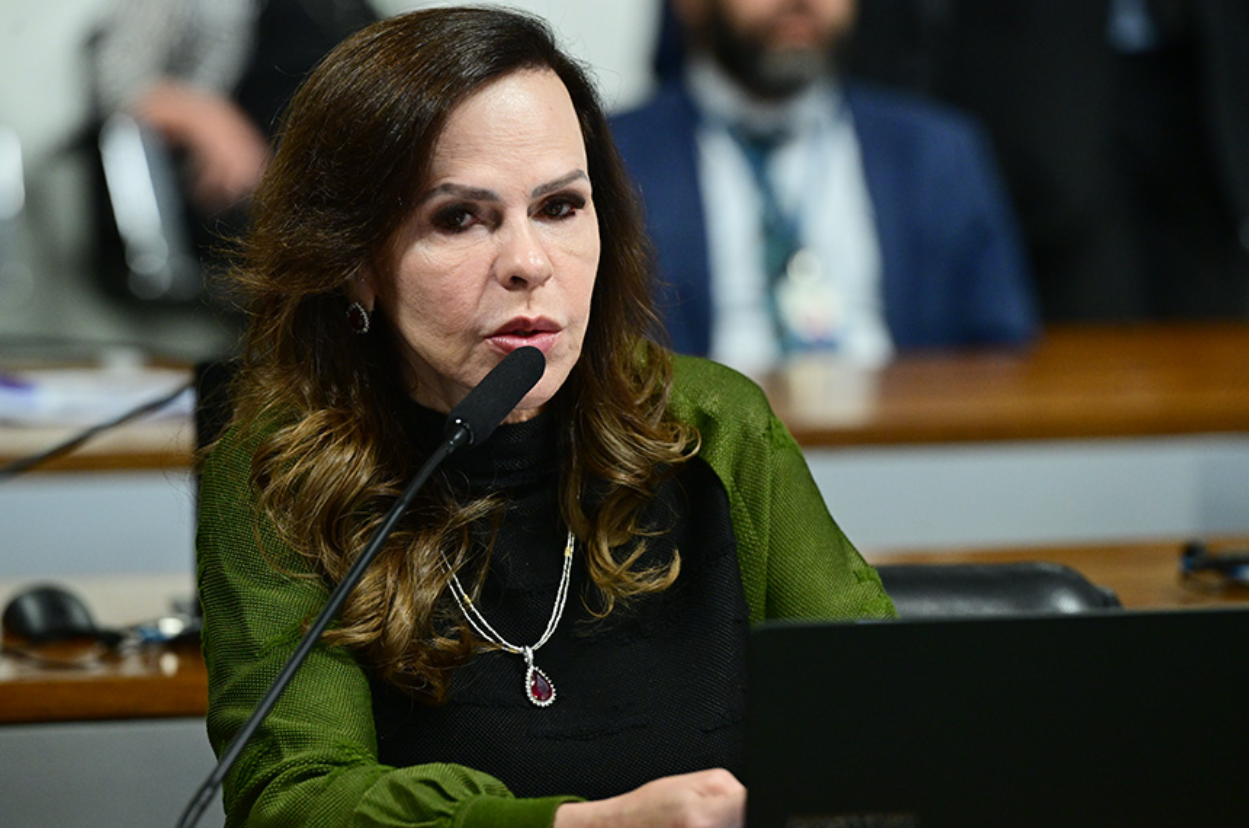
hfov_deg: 10.3
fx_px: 6926
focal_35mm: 200
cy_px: 414
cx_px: 624
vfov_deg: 6.8
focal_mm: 200
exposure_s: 1/160
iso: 4000
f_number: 4.5
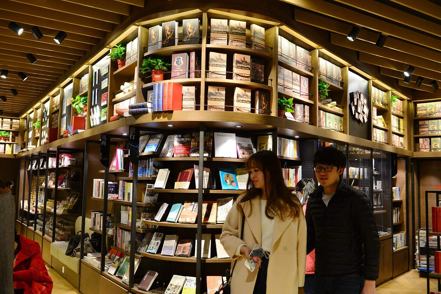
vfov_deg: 37.9
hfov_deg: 54.4
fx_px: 429
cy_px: 147
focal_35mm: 35
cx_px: 220
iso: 800
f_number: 4.5
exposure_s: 1/100
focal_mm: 35
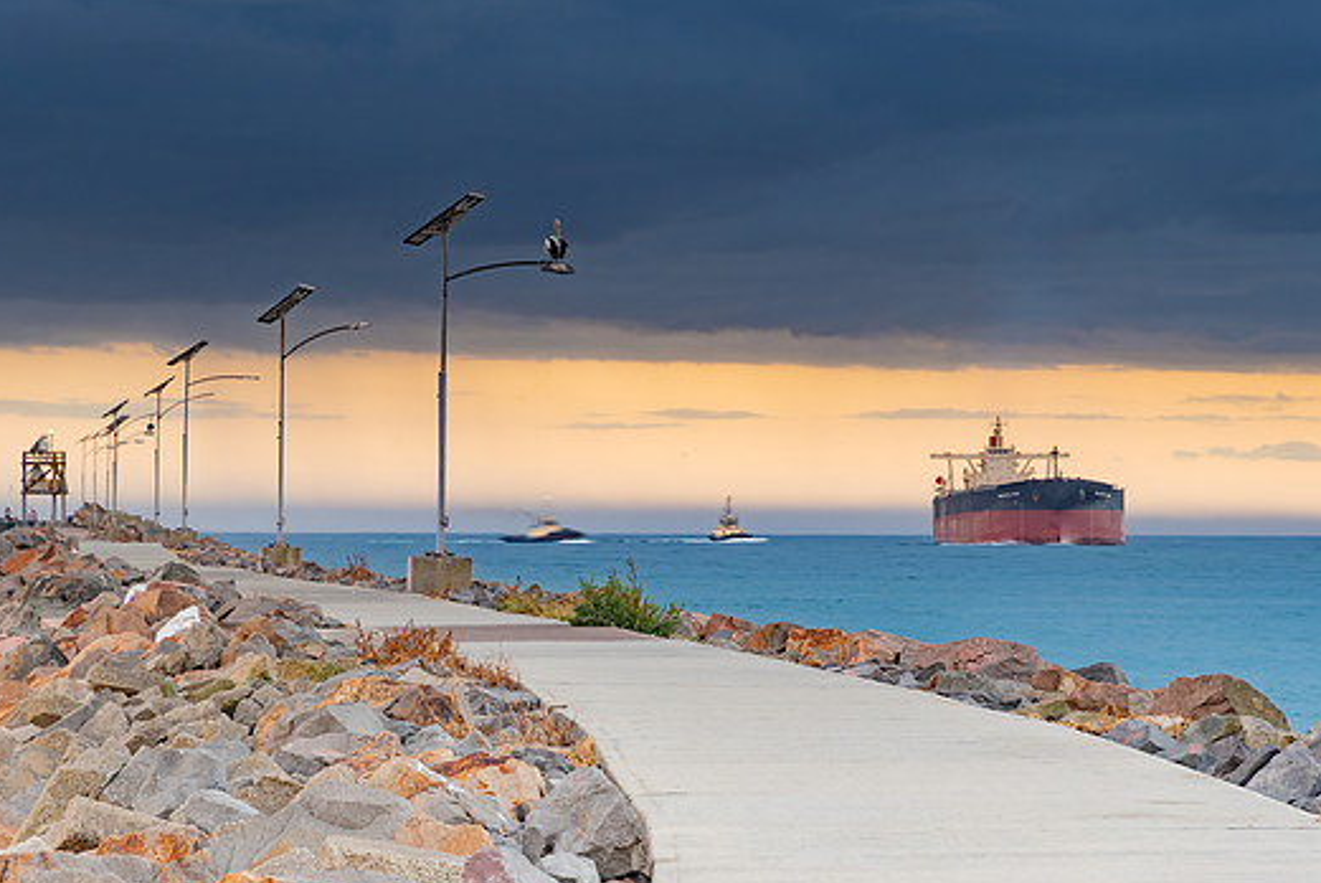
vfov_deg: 9.5
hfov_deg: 14.2
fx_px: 5287
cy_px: 460
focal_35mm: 144
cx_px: 651
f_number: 5.6
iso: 100
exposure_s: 1/1.25
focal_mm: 80
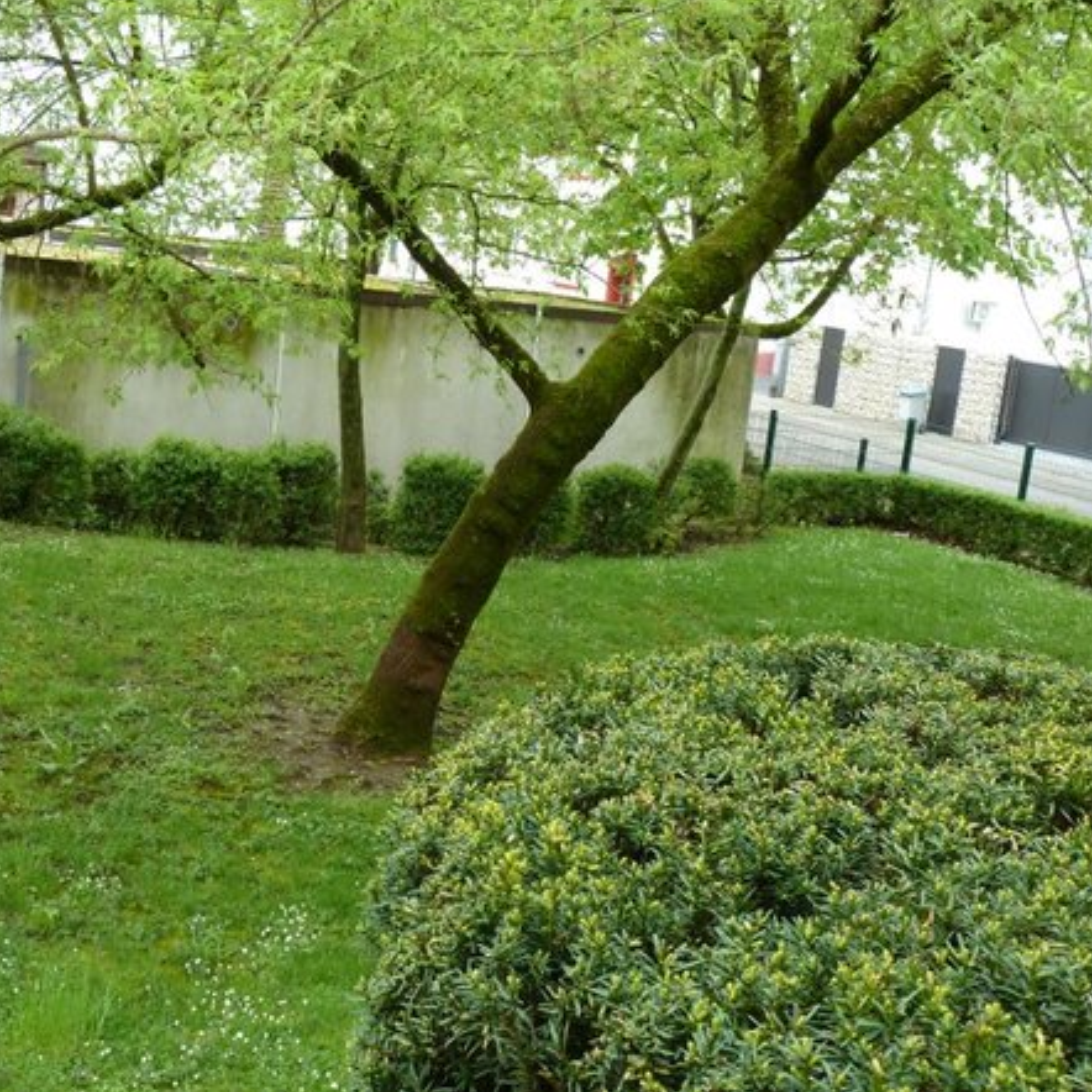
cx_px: 410
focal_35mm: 48
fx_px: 1713
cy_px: 539
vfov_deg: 35.4
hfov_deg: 35.2
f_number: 3.6
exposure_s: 1/60
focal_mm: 6.5
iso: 80
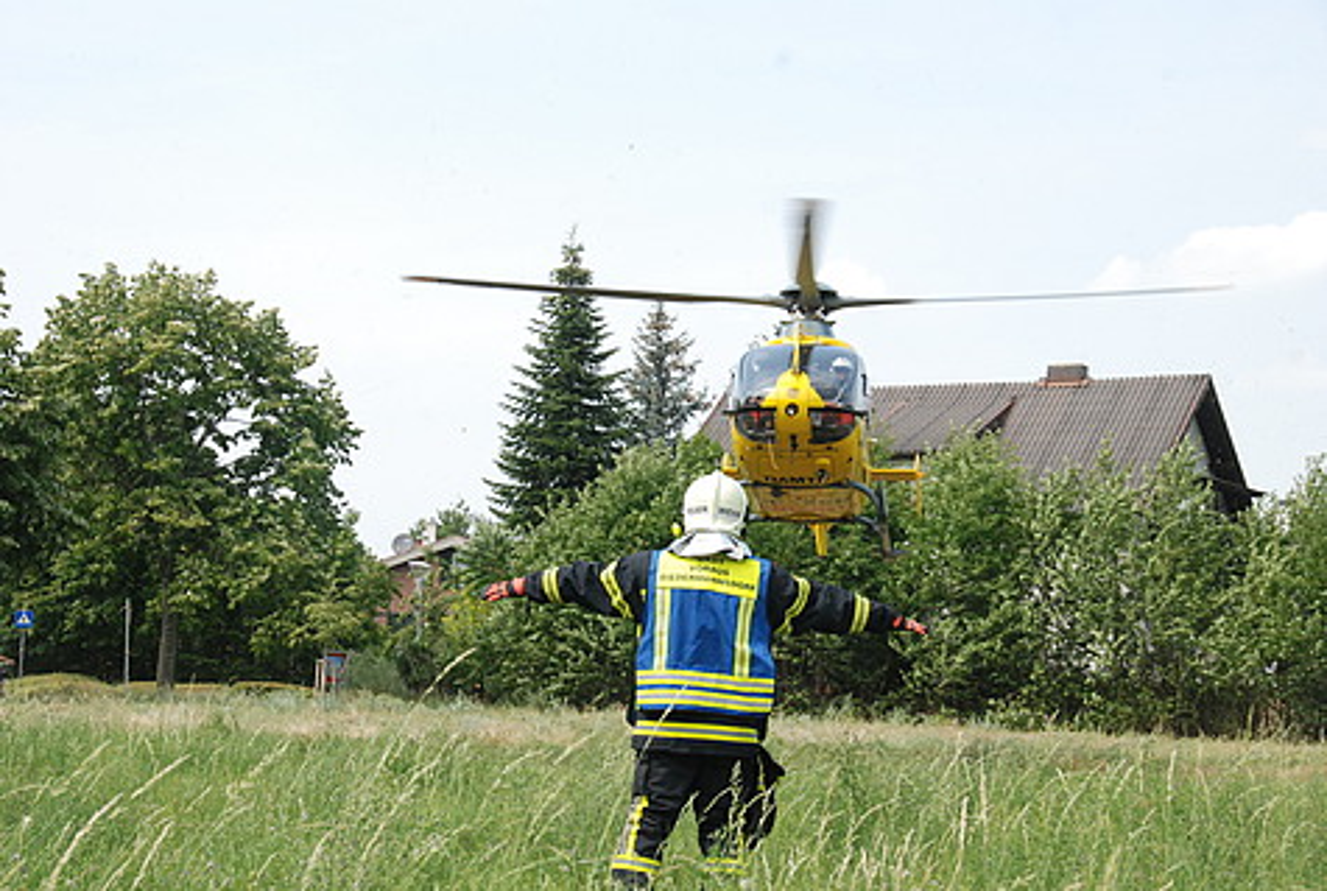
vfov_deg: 17.6
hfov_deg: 25.9
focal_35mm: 78
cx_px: 664
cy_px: 446
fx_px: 2881
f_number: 11
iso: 800
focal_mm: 52
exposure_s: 1/500
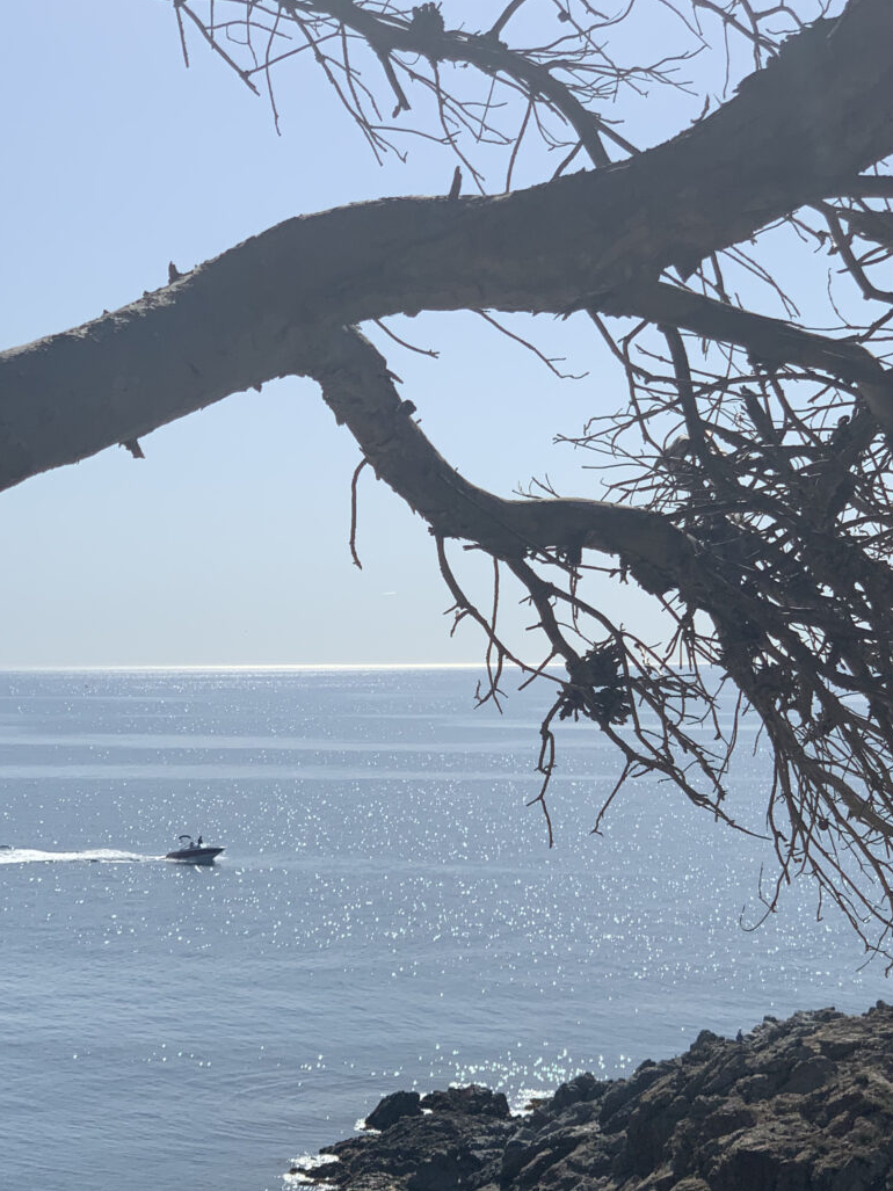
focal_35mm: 81
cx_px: 518
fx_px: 2787
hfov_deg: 18.2
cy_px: 712
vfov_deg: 24.1
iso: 16
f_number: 2.4
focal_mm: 6
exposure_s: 1/2994
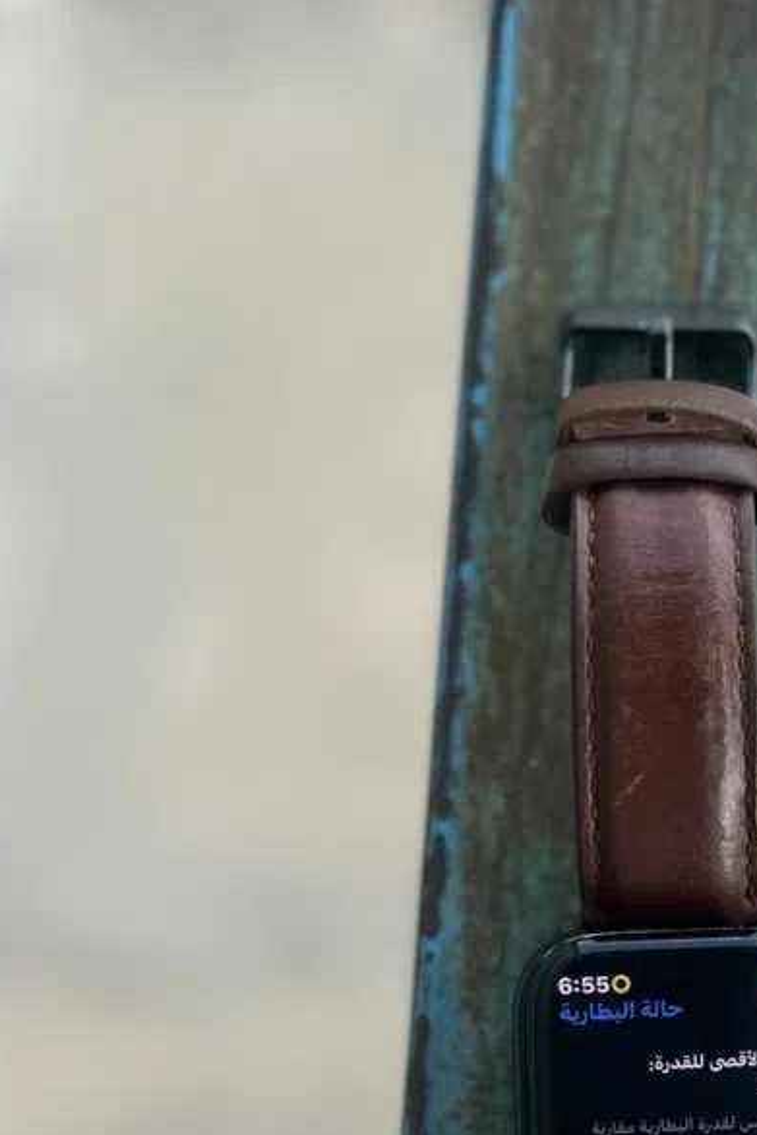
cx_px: 662
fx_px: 1986
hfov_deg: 21.2
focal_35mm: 63
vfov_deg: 30.2
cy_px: 1070
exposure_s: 1/166
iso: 40
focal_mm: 5.7
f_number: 1.5
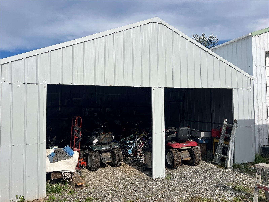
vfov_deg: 53.1
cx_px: 134
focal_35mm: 26
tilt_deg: +1.1
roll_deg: +1.1
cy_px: 101
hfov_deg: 67.3
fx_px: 202
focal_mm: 5.7
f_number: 1.5
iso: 50
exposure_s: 1/5882
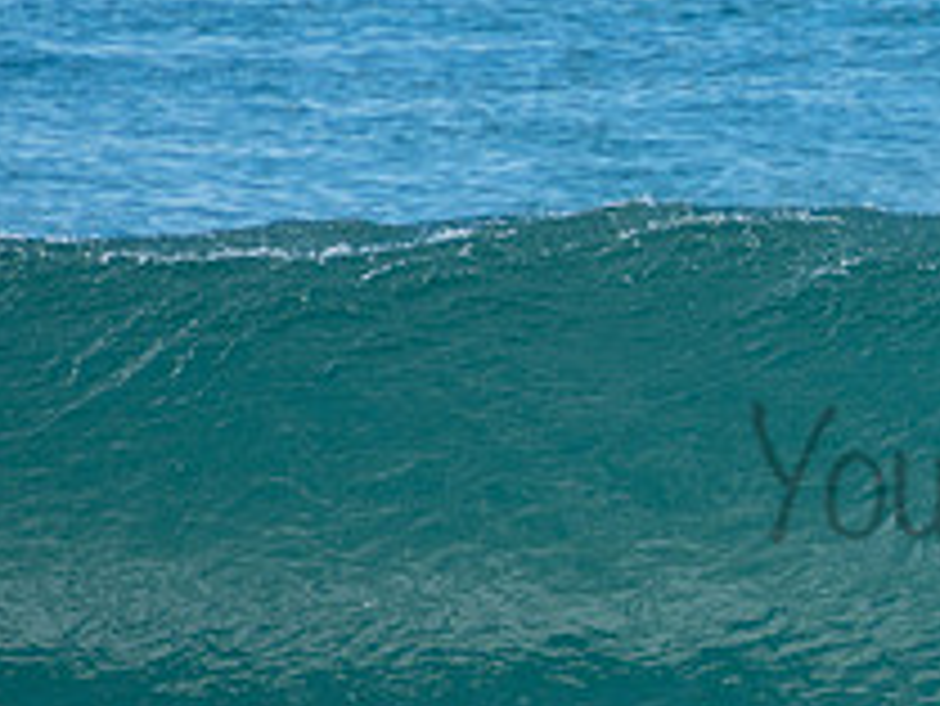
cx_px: 1214
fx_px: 43446
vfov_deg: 0.9
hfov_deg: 1.2
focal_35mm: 1599
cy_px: 434
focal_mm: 400
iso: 320
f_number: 5.6
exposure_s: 1/1250
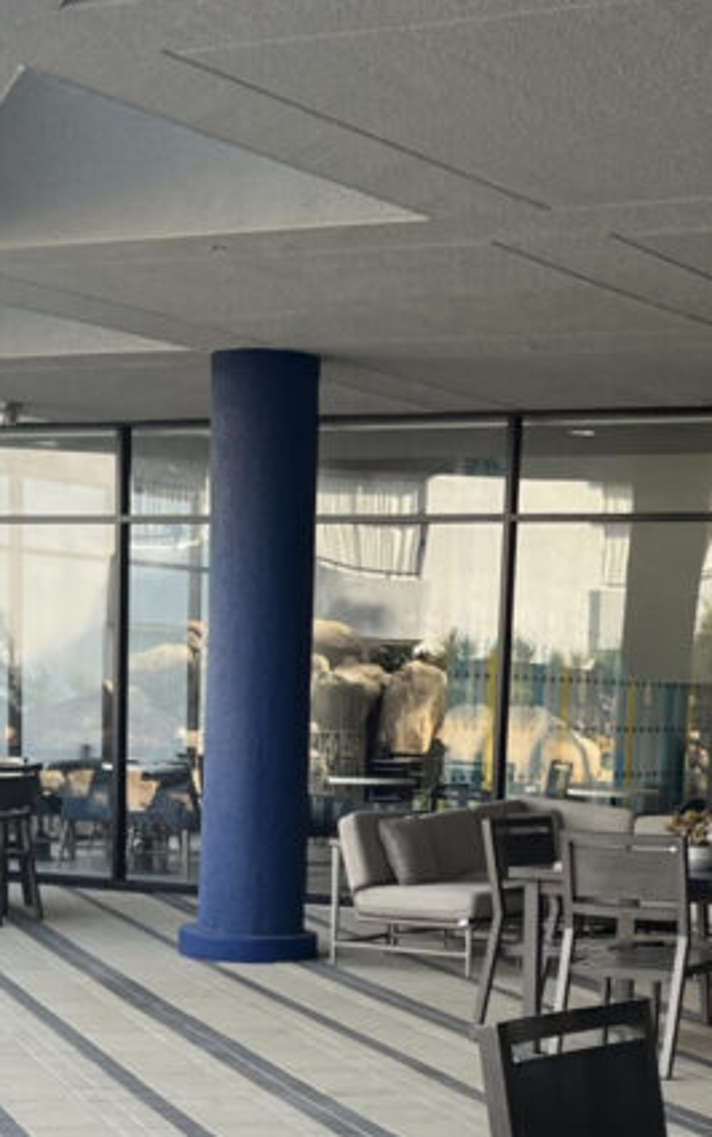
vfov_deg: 23.5
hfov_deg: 15.7
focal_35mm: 83
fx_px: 2574
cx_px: 337
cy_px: 1231
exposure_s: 1/342
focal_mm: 5.1
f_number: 1.6
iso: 50
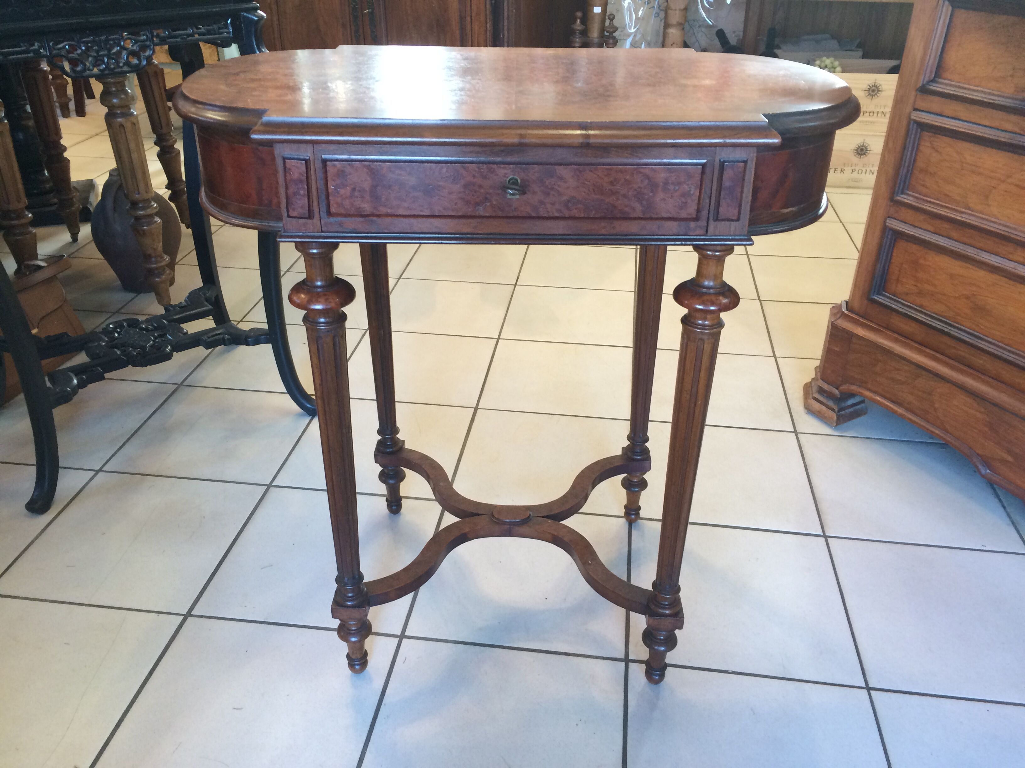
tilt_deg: -29.0
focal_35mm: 29
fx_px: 859
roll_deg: +0.5
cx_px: 512
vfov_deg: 48.2
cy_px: 384
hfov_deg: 61.7
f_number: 2.2
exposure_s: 1/33
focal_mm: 4.15
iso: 125
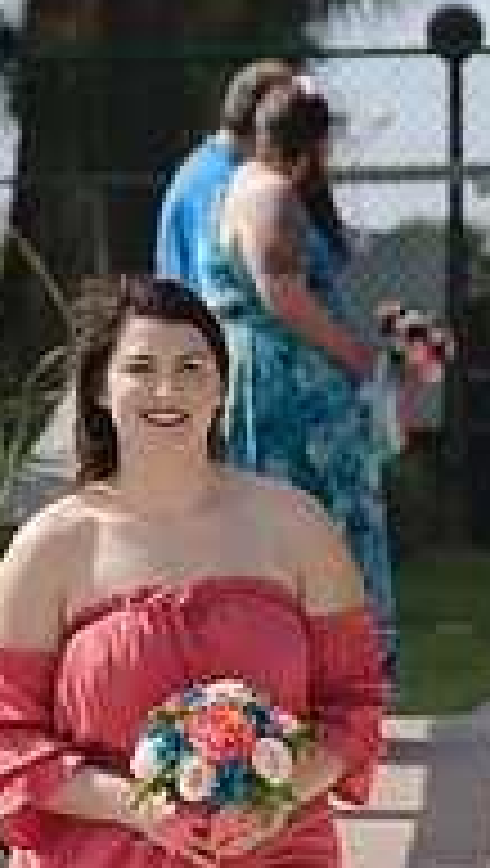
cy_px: 855
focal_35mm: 547
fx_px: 12596
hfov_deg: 2.2
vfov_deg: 3.9
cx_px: 207
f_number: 9
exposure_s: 1/250
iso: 100
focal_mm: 150
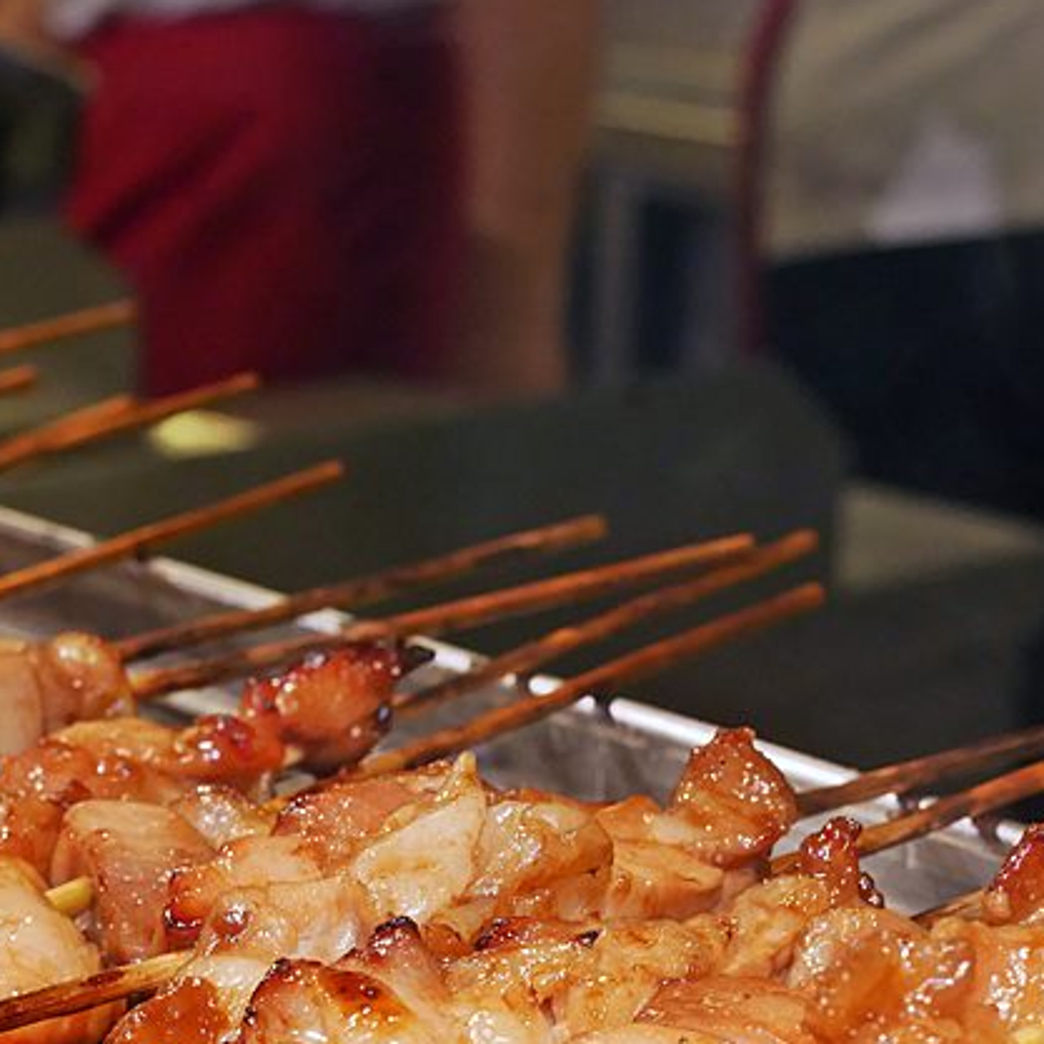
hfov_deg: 16.4
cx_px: 348
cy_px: 888
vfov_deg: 16.3
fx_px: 3617
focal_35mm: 106
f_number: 5.6
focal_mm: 25
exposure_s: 1/60
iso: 800
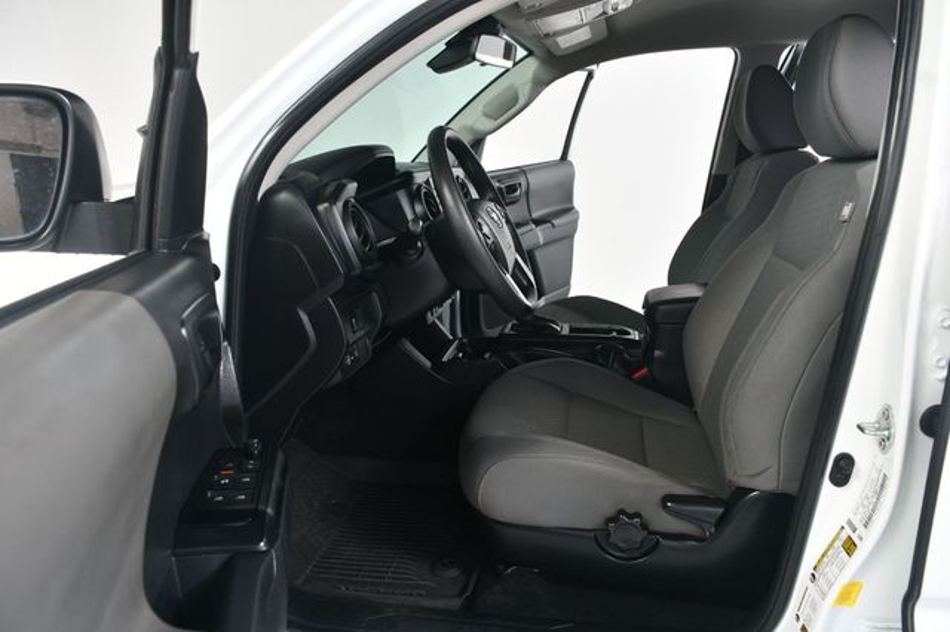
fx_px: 712
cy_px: 316
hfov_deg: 67.4
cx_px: 475
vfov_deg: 47.9
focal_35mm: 27
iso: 100
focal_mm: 18
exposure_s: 1/160
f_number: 5.6
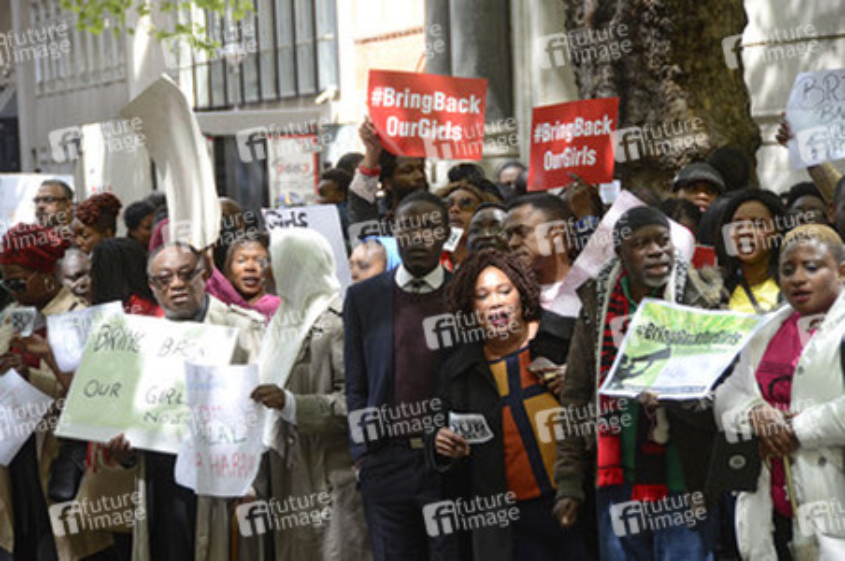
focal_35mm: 123
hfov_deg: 16.7
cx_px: 422
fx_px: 2883
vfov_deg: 11.1
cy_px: 280
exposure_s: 1/500
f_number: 5.6
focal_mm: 82
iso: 800
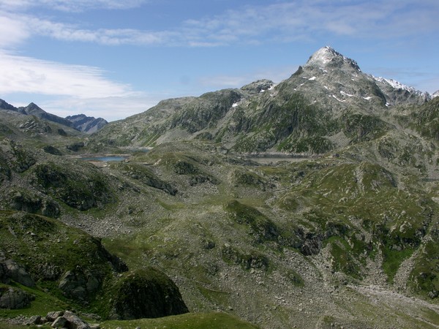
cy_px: 164
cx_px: 220
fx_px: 406
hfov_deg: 56.8
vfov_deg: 44.2
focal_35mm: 32
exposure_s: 1/320
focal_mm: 8.29
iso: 64
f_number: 7.1
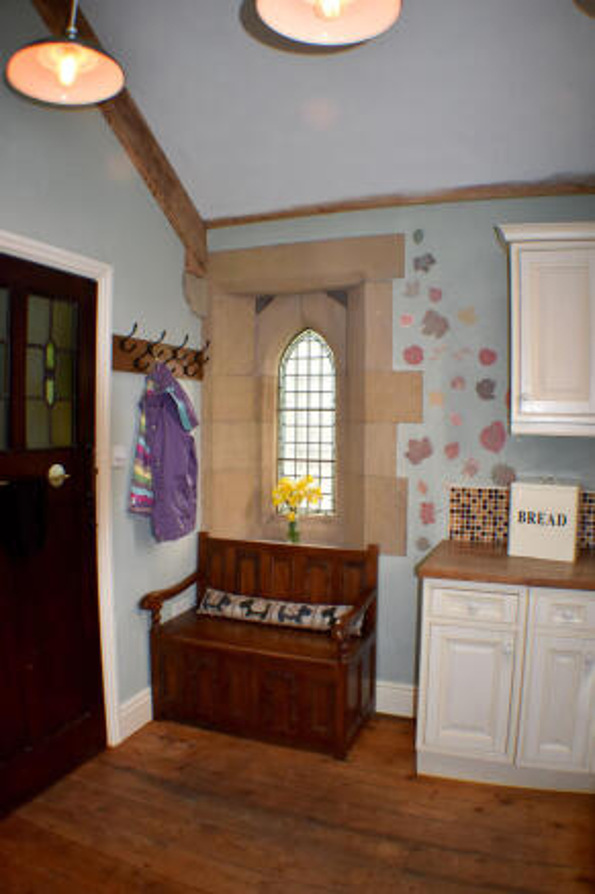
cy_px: 447
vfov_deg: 61.9
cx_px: 298
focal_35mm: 30
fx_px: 744
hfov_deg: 43.6
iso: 1000
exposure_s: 1/60
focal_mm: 20
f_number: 3.8
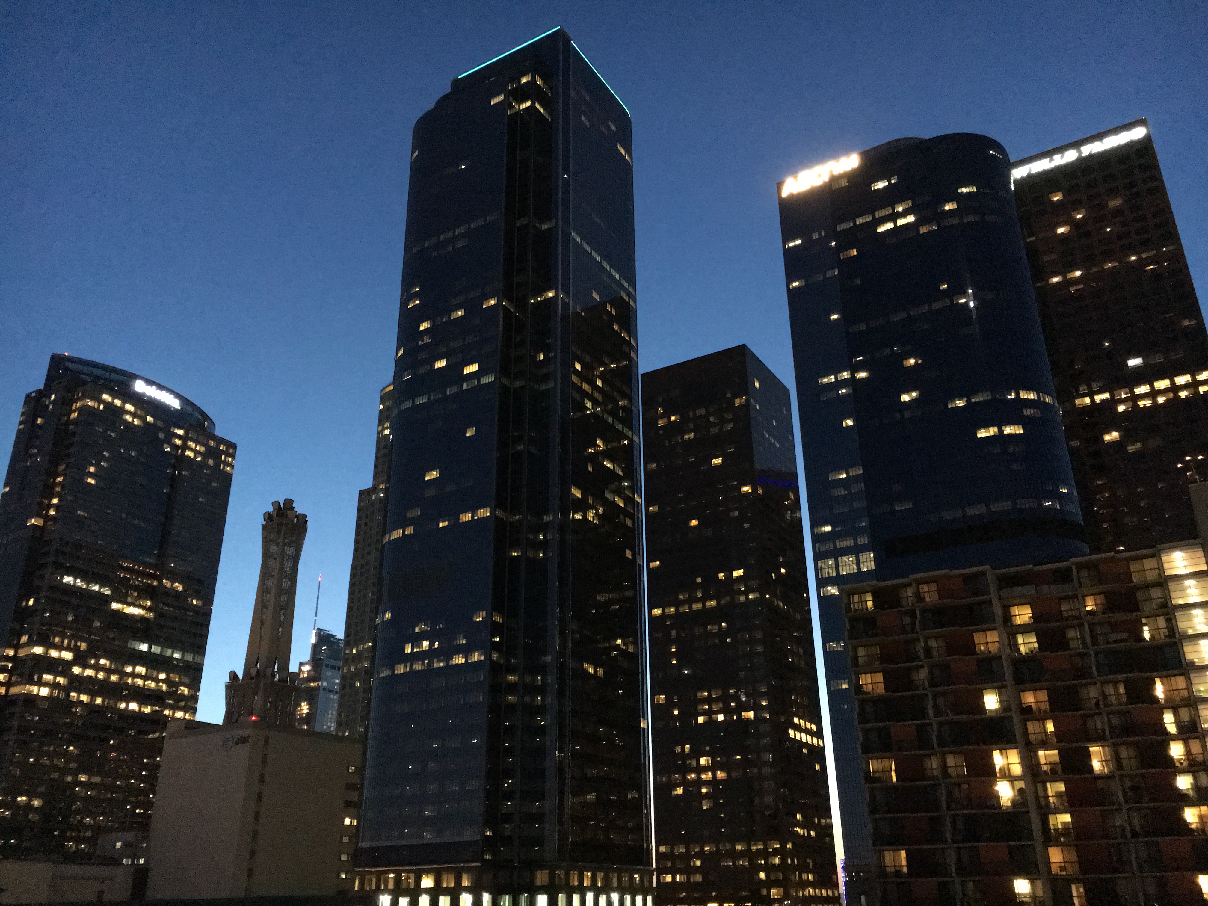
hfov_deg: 61.7
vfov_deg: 48.2
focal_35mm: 29
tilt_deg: +24.0
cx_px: 604
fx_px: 1012
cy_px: 453
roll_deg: +0.4
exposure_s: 1/15
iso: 800
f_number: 2.2
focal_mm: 4.15
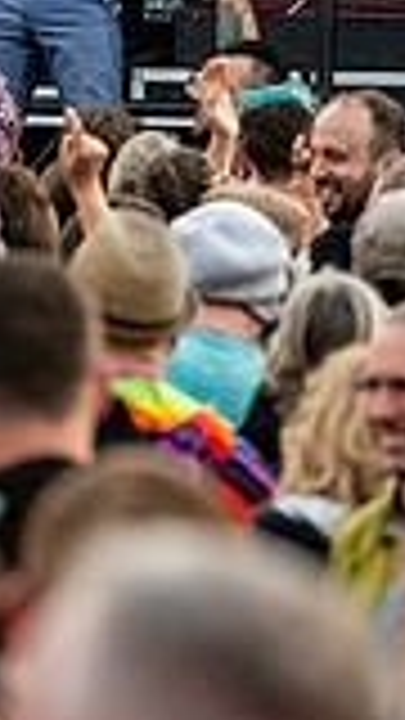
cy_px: 64
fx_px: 15941
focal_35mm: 835
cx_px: 67
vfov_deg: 2.6
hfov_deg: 1.5
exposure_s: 1/500
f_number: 5.6
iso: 6400
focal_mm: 200
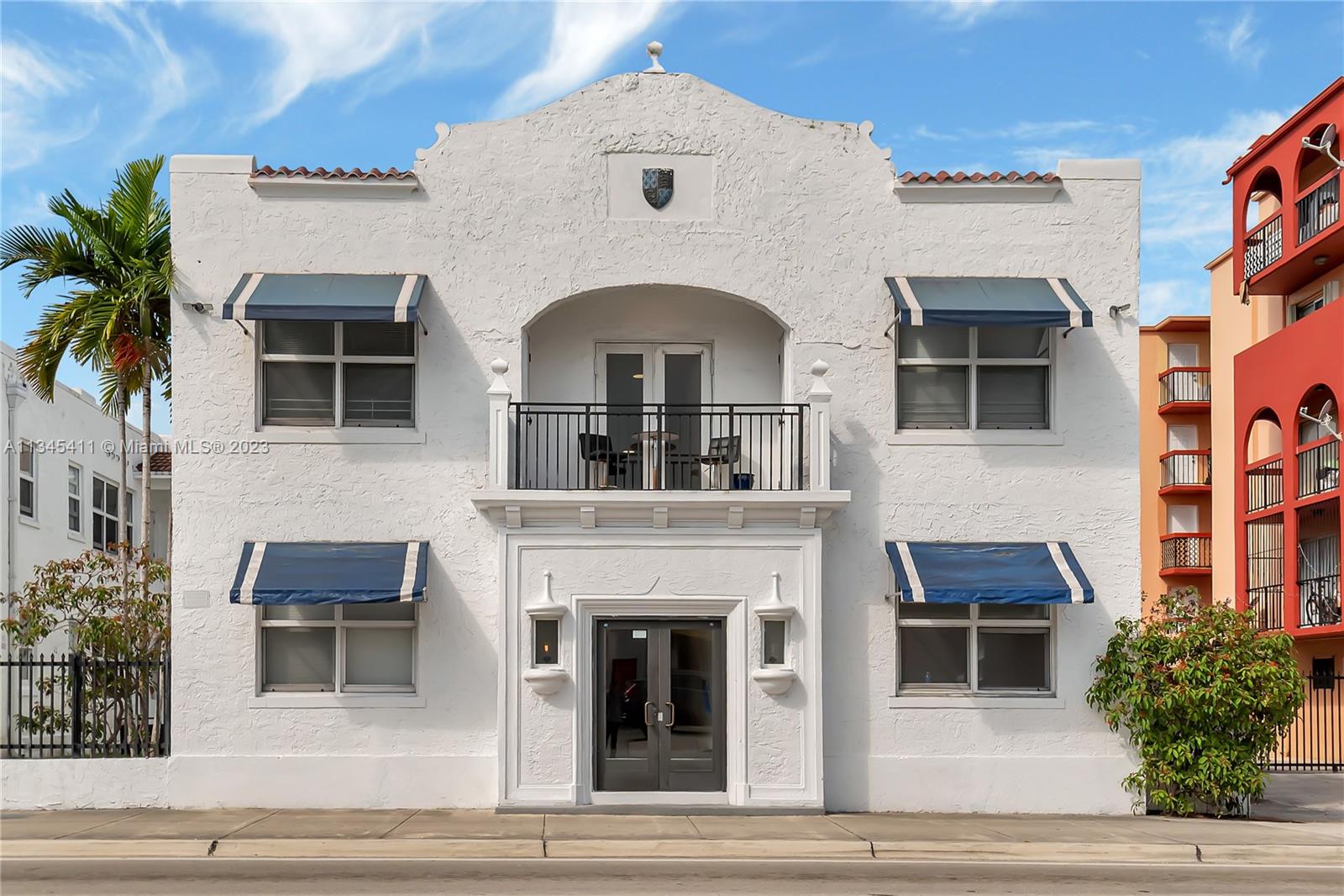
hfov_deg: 53.1
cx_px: 672
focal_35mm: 36
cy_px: 448
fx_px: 1344
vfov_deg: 36.9
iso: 400
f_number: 8
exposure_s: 1/3200
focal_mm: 24
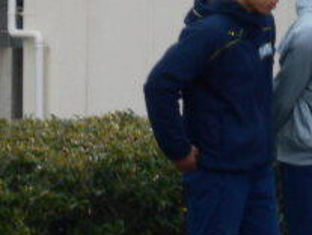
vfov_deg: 3.7
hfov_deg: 4.9
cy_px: -11
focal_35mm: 401
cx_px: 386
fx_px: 3621
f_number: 6.5
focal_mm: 23
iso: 220
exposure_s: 1/250
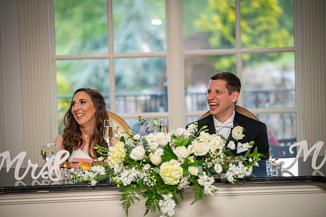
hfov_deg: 15.2
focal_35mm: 135
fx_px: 1222
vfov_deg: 10.1
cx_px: 163
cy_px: 108
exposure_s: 1/125
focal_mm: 135
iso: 640
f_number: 2.8
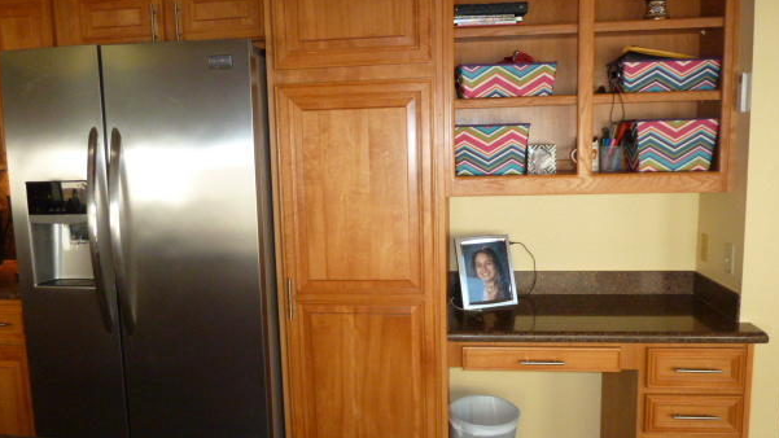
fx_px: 599
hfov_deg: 66.0
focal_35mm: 29
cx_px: 369
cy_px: 232
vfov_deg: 40.2
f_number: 3.3
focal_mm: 4.1
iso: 400
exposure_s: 1/30
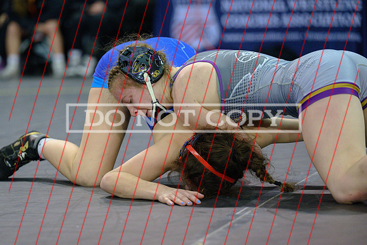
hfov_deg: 13.5
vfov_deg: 9.0
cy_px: 138
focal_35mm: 152
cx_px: 160
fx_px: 1552
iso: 3600
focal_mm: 135
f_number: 2.8
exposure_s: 1/640
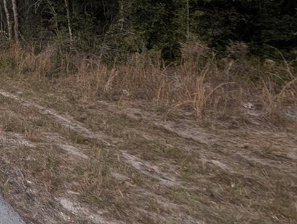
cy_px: 3
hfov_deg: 30.3
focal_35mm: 43
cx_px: -123
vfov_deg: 31.3
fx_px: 369
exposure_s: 1/1005
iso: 48
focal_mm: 1.95
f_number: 2.2
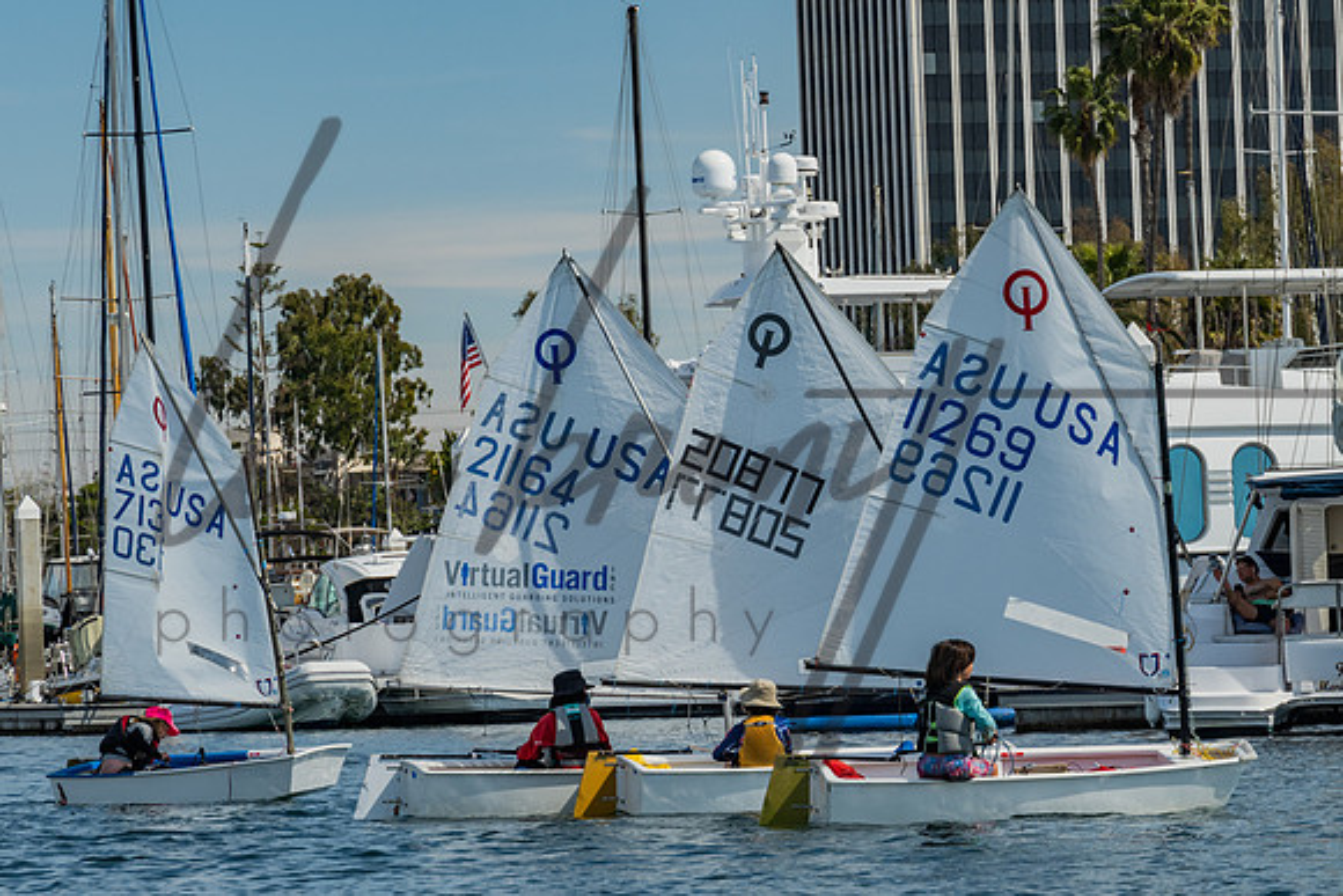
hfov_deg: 8.9
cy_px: 517
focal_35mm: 232
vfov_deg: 5.9
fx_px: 8659
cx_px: 782
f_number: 10
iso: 250
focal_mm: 165
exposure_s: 1/250
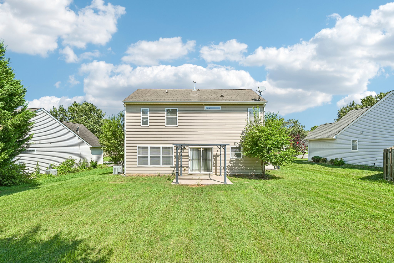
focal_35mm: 18
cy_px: 132
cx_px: 197
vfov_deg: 67.4
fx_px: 197
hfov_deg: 90.0
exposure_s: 1/500
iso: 100
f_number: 8
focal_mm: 18
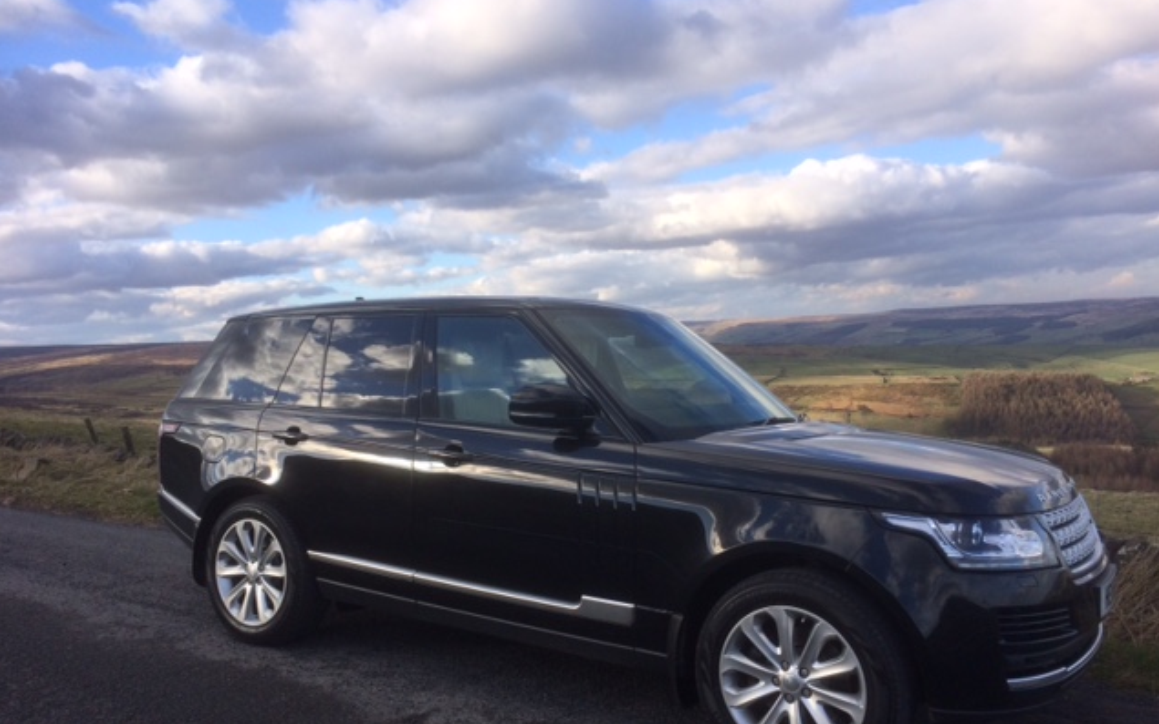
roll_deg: +4.2
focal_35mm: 31
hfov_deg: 61.2
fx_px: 979
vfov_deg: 40.5
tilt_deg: -6.3
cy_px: 429
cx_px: 579
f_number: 2.2
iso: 32
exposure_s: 1/912
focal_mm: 4.15
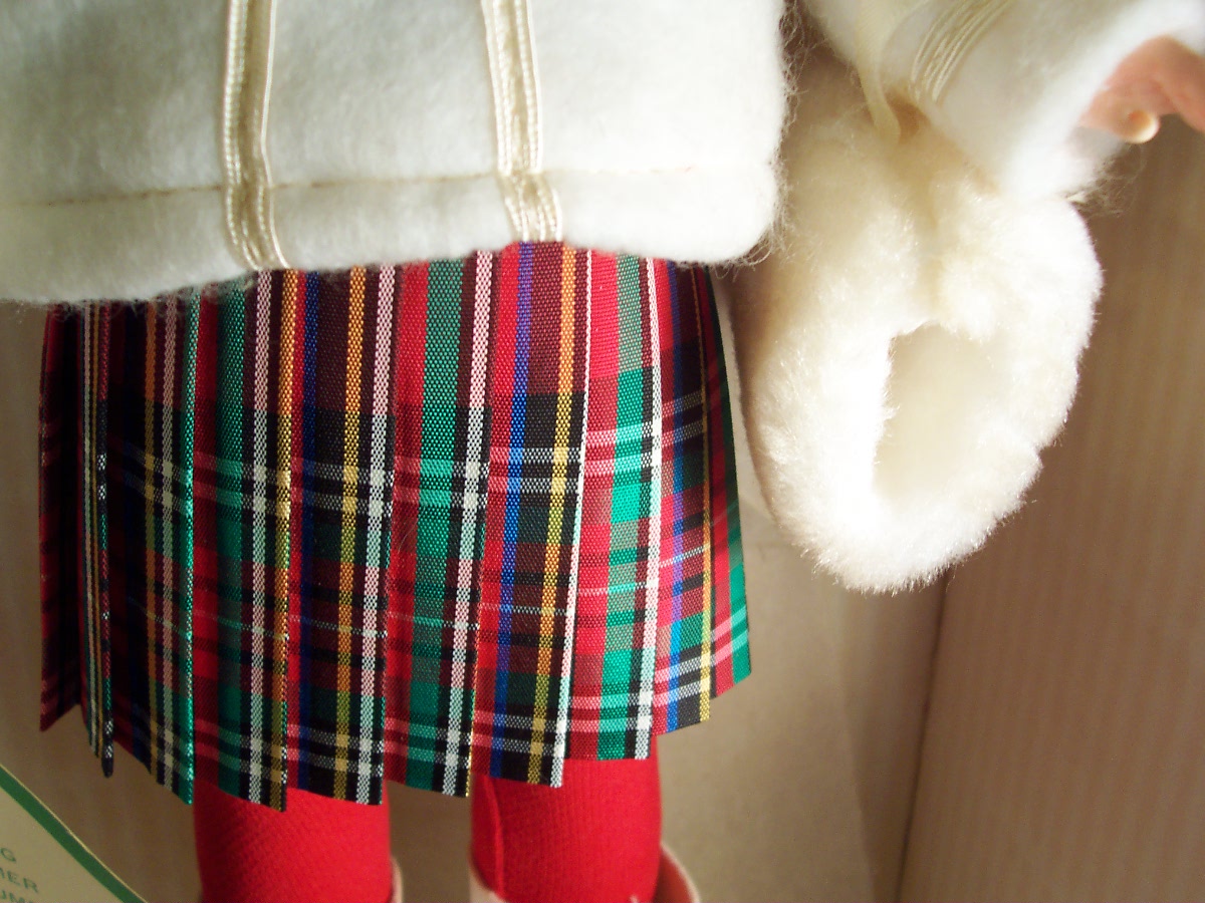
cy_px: 452
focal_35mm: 37
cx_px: 602
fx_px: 1288
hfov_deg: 50.1
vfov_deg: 38.7
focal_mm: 5.6
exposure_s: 1/45
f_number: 2.8
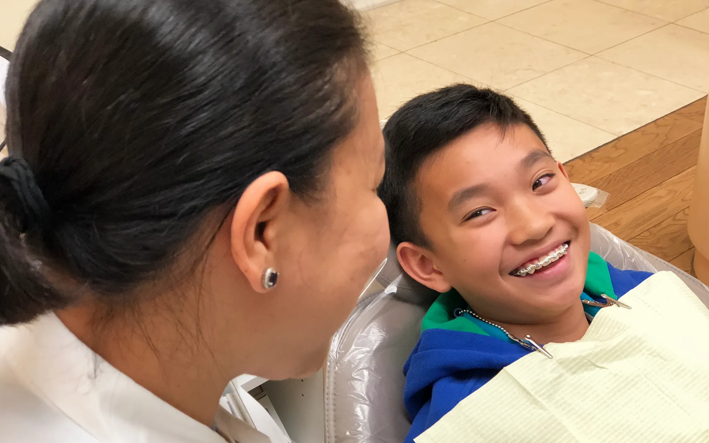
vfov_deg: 20.6
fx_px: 1217
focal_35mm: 63
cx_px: 367
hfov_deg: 32.5
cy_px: 226
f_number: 2.8
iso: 320
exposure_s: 1/60
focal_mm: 6.6
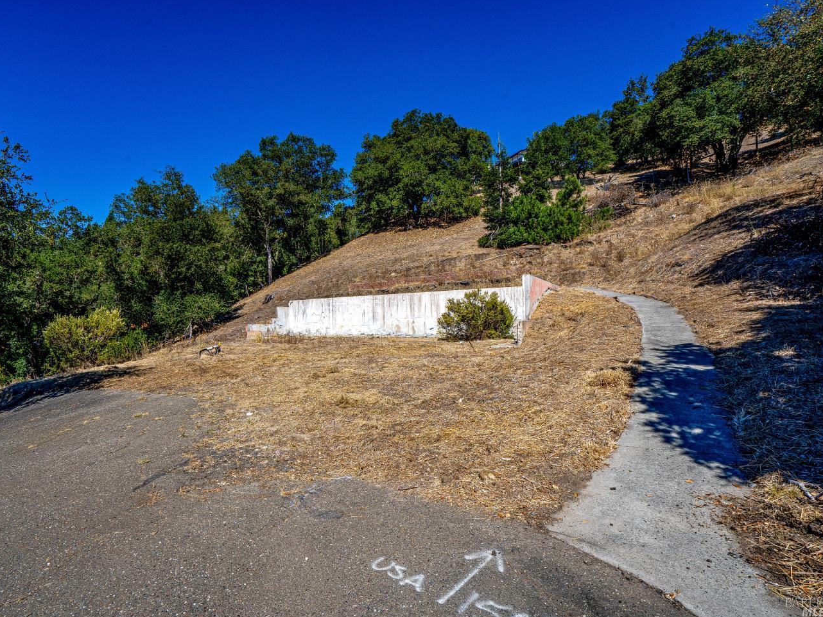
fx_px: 428
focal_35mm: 18
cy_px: 304
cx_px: 356
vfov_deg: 71.6
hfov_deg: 87.3
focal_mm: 16
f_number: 11
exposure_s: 1/640
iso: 400
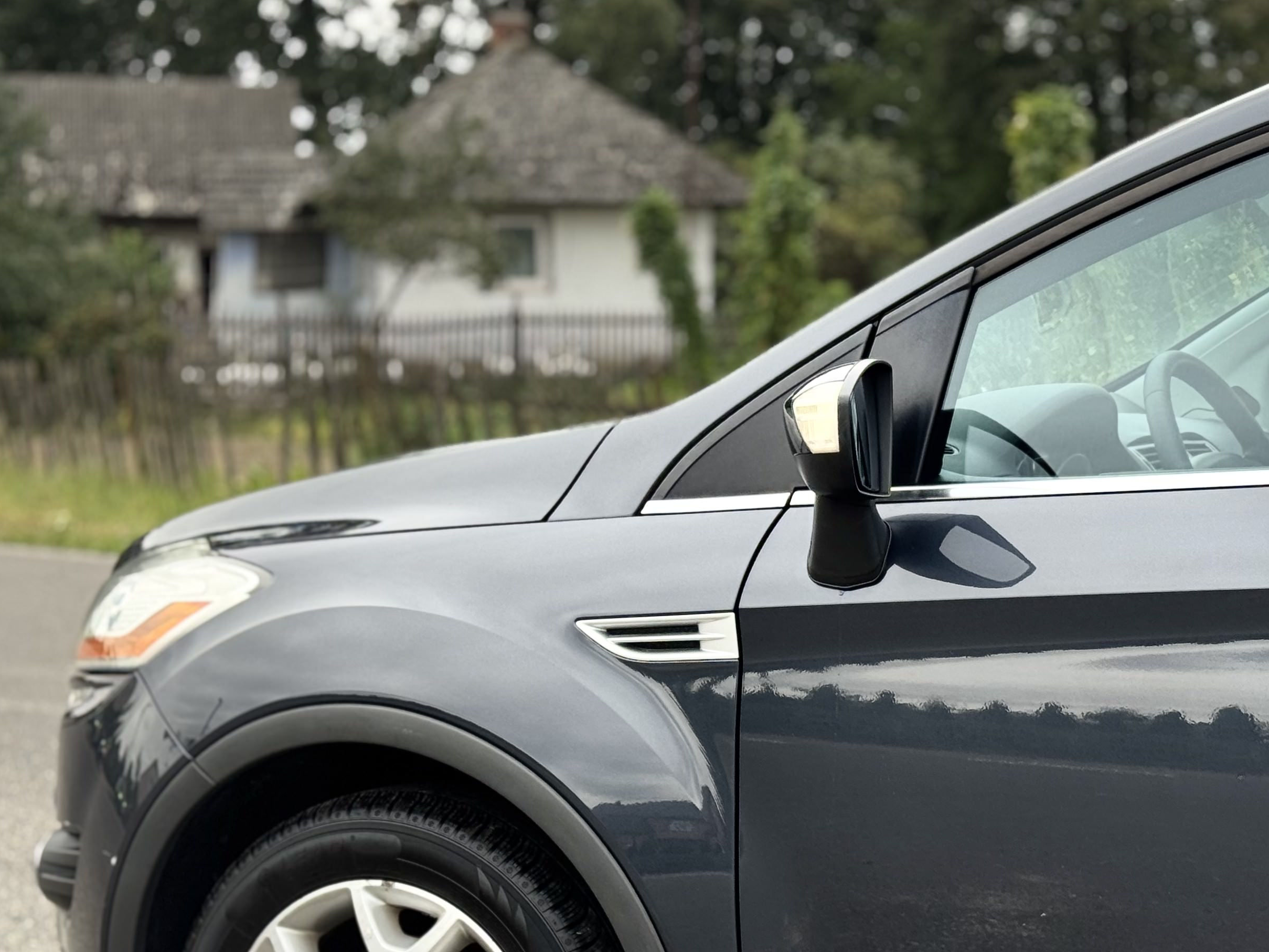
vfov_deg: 18.4
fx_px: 2933
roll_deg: -0.5
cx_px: 816
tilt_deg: -7.6
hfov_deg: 24.3
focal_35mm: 80
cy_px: 671
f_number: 1.78
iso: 64
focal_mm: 6.76
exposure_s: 1/293
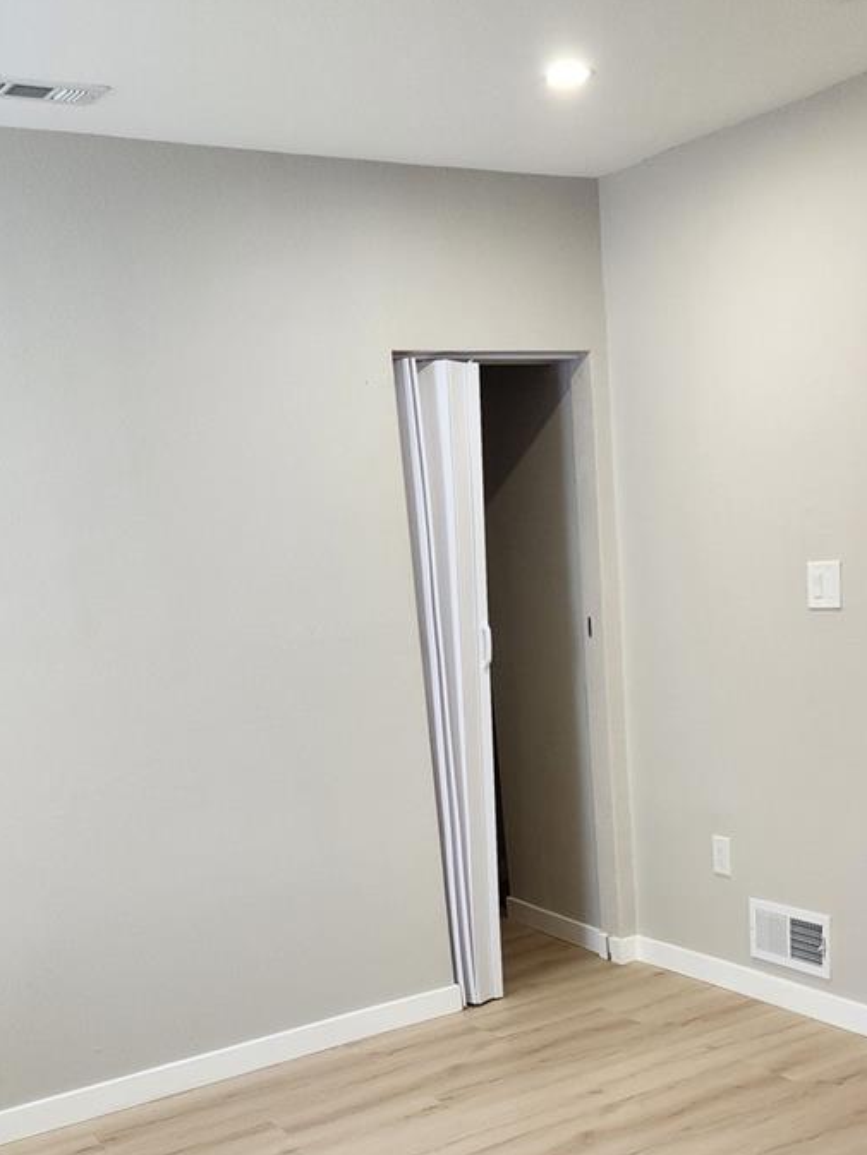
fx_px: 1369
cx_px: 520
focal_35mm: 41
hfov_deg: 35.0
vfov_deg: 43.1
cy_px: 965
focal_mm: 6.4
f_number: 1.8
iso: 250
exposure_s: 1/120
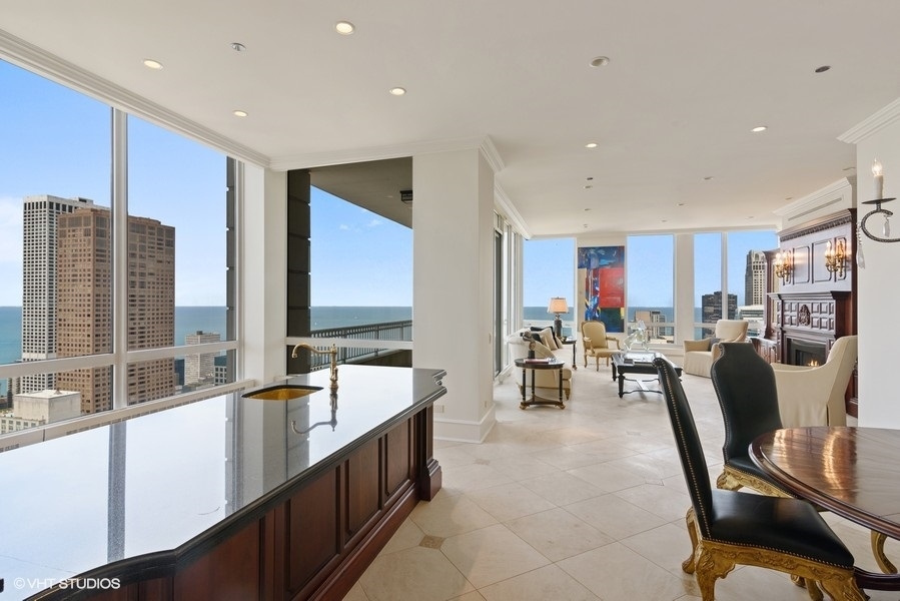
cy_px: 300
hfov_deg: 90.0
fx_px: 450
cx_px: 450
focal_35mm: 18
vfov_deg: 67.4
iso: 320
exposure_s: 1/25
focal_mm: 18
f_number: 8
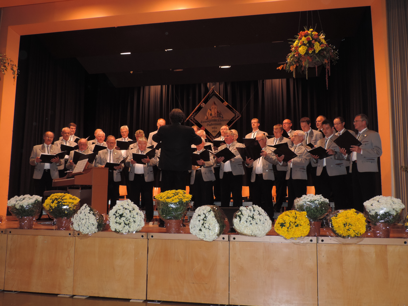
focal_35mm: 33
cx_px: 204
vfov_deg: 42.9
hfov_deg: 55.4
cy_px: 153
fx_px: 389
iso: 220
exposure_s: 1/40
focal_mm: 5.8
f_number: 3.2
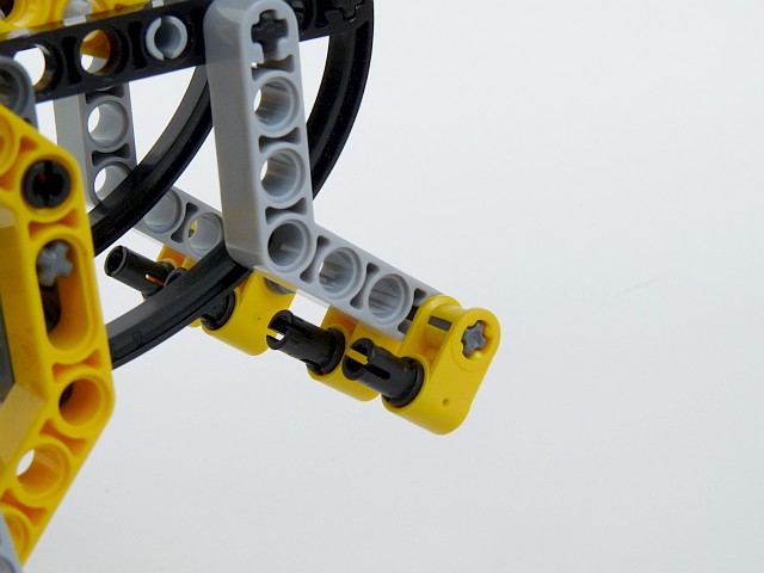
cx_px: 382
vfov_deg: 17.6
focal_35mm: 84
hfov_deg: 23.3
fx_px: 1854
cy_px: 286
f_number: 8
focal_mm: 14.9
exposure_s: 1/60
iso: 100
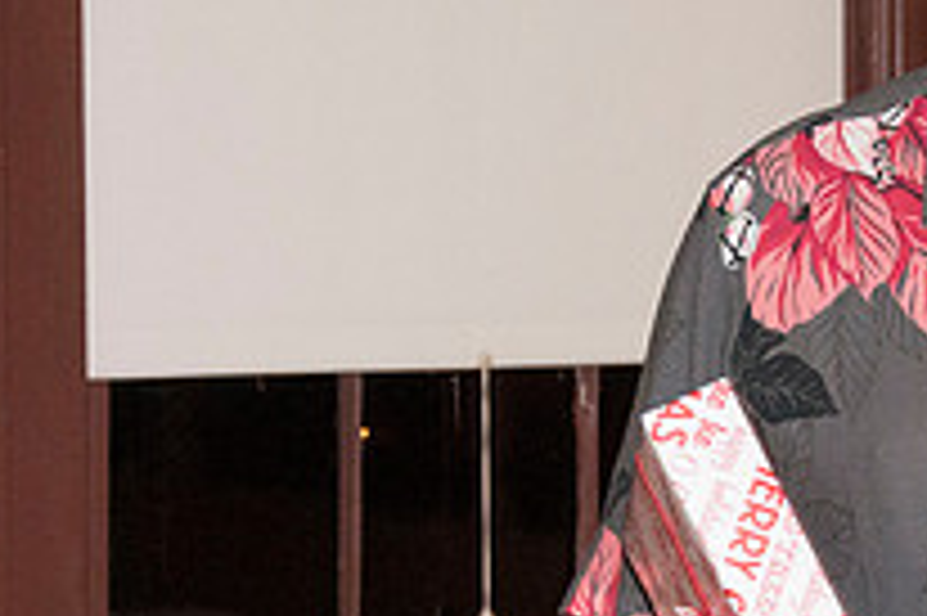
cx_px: 783
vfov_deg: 6.5
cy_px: 321
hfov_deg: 9.7
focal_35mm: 211
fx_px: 5429
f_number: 5.6
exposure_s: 1/80
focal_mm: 50
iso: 800
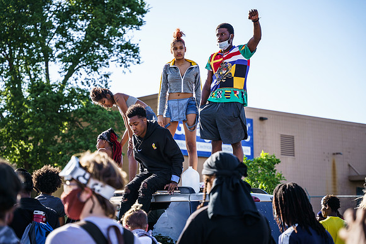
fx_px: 763
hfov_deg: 27.0
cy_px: 122
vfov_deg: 18.2
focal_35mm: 75
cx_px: 184
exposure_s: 1/1250
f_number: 2.8
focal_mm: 70
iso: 200
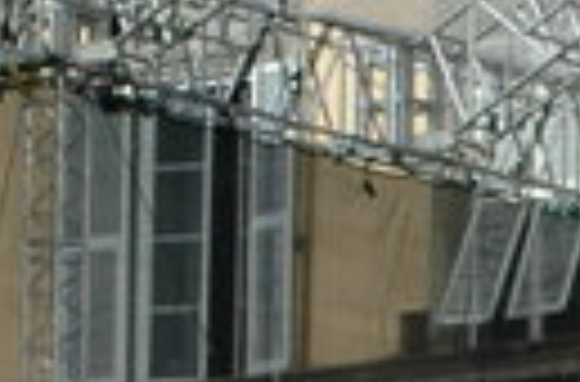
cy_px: 607
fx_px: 6116
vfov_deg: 3.6
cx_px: 1241
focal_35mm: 381
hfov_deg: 5.3
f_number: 9
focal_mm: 34
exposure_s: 1/320
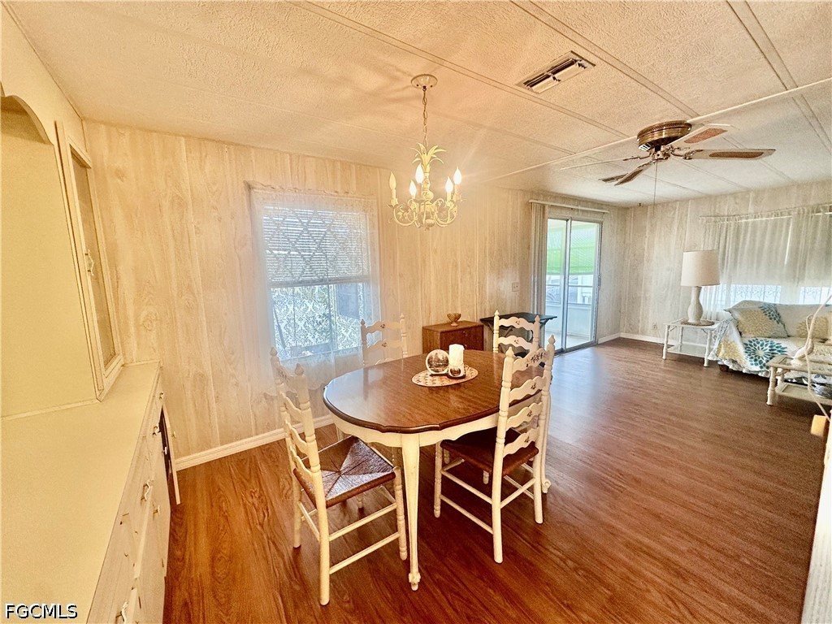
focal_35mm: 14
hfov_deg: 102.1
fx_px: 336
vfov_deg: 85.7
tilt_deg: -8.5
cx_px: 416
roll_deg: +1.2
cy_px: 312
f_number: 2.2
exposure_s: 1/120
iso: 160
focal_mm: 2.22
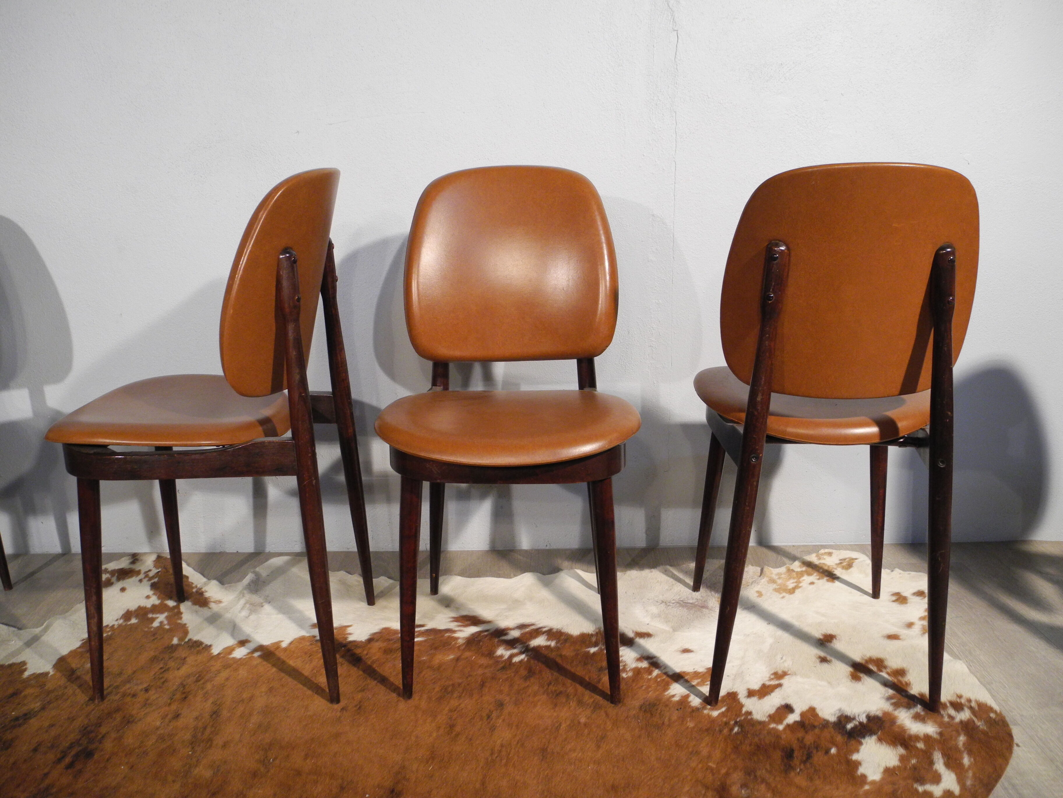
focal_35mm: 28
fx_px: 860
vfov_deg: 49.7
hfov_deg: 63.4
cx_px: 532
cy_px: 399
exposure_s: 1/25.1
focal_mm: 6
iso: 400
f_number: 2.8
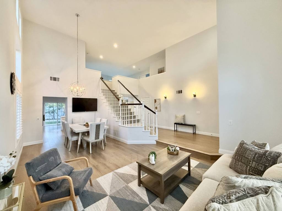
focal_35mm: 14
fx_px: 114
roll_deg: +0.6
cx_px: 141
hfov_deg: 102.1
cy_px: 106
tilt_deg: +1.7
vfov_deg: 85.7
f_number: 2.2
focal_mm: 2.22
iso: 500
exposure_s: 1/120
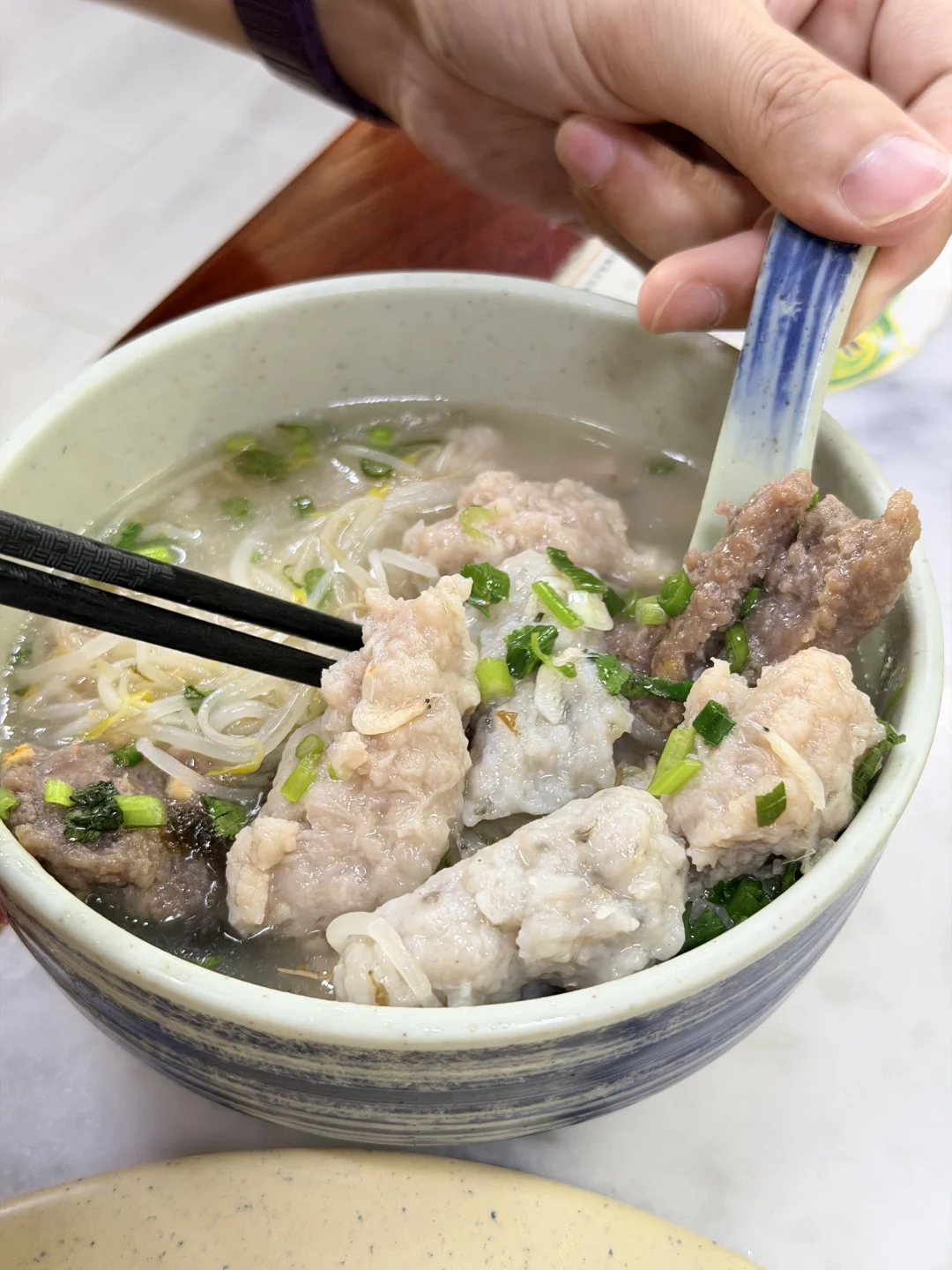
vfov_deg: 39.7
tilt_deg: -48.9
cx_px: 476
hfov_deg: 30.3
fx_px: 1760
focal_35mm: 48
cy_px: 635
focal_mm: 6.76
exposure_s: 1/50
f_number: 1.78
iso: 250
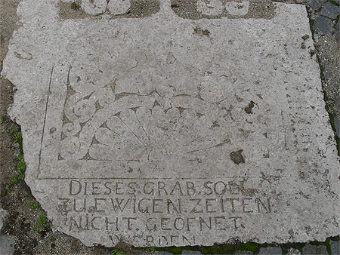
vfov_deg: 40.7
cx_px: 170
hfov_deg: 52.6
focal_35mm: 35
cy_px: 128
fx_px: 344
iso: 100
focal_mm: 6.3
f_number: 8.4
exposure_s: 1/125
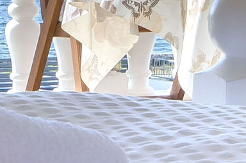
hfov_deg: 8.7
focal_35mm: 219
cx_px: -295
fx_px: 1493
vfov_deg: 6.2
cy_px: 71
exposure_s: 1/100
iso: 100
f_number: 8
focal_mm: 20
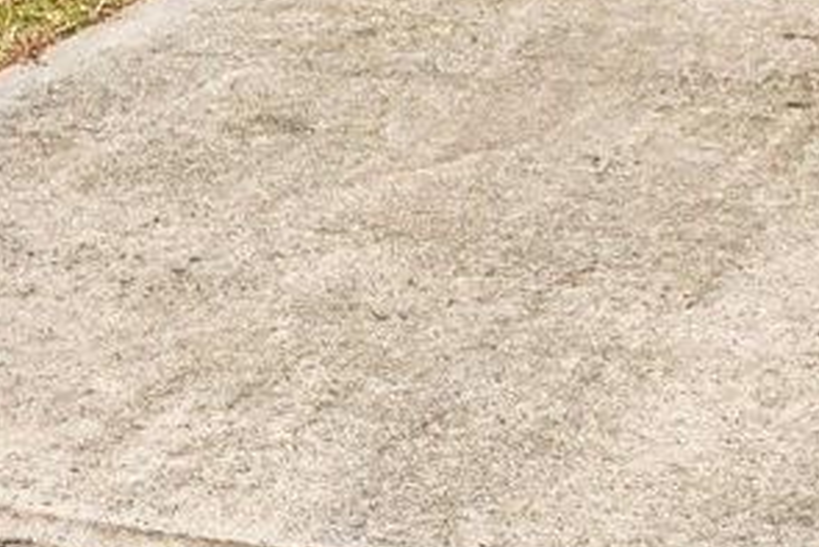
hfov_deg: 14.7
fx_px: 2845
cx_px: 1388
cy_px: -587
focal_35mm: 125
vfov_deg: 10.1
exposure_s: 1/2000
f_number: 8
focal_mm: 18
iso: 400
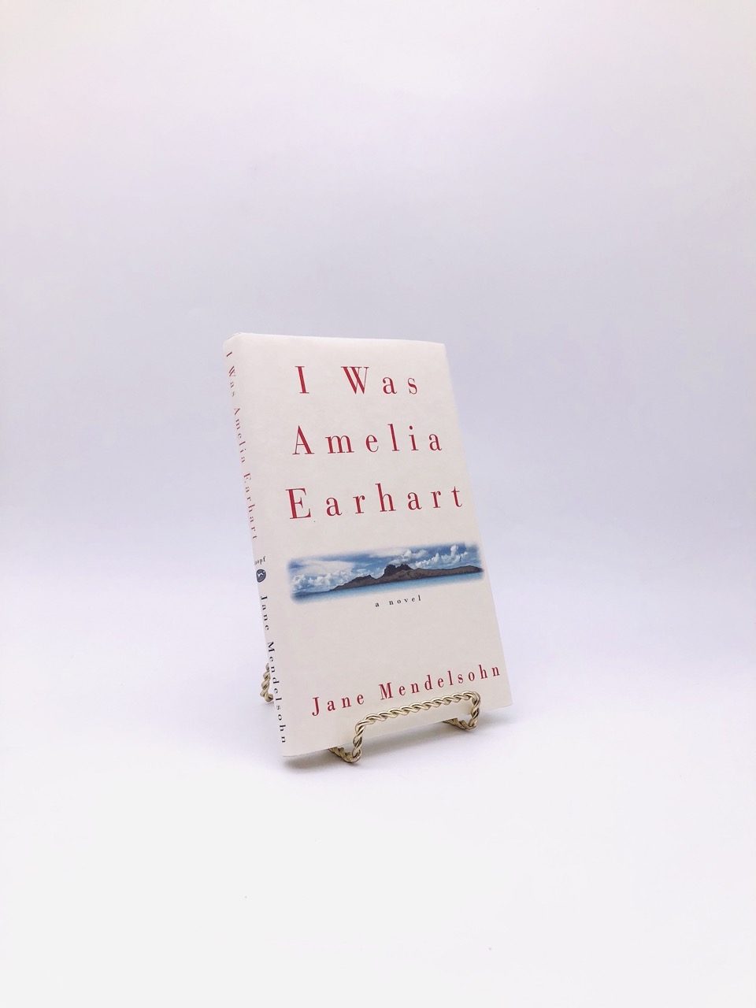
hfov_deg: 49.7
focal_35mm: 28
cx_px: 378
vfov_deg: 63.4
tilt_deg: -6.9
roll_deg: -1.0
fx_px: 815
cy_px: 504
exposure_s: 1/657
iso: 20
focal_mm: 3.99
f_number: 1.8
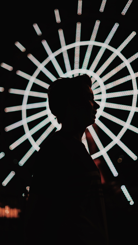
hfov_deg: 22.6
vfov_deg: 39.2
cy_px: 122
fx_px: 345
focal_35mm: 53
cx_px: 71
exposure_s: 1/40
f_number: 1.8
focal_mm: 50
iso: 50
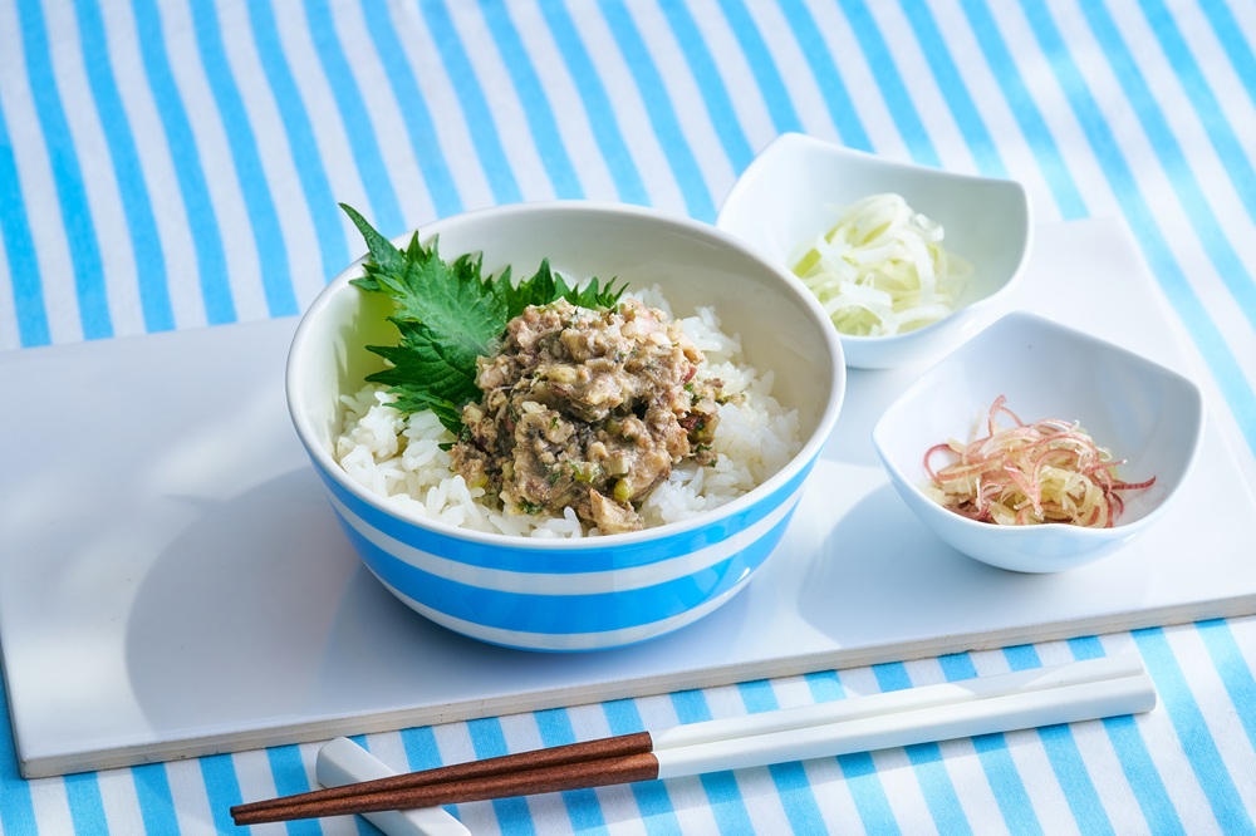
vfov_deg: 9.7
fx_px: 4952
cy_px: 418
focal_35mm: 142
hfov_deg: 14.5
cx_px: 628
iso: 100
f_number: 7.1
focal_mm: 95
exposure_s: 1/200
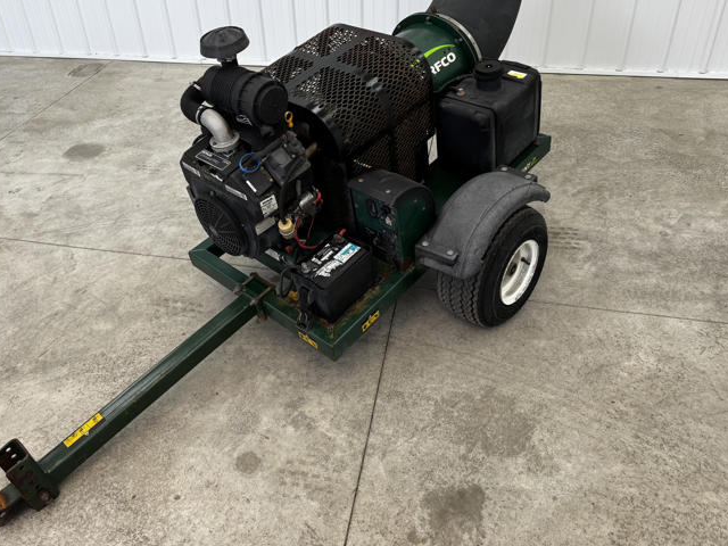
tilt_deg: -34.5
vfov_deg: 46.5
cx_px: 315
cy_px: 214
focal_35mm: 30
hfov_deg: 59.7
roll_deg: +3.4
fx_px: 631
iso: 50
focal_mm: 6.76
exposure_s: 1/127
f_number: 1.78
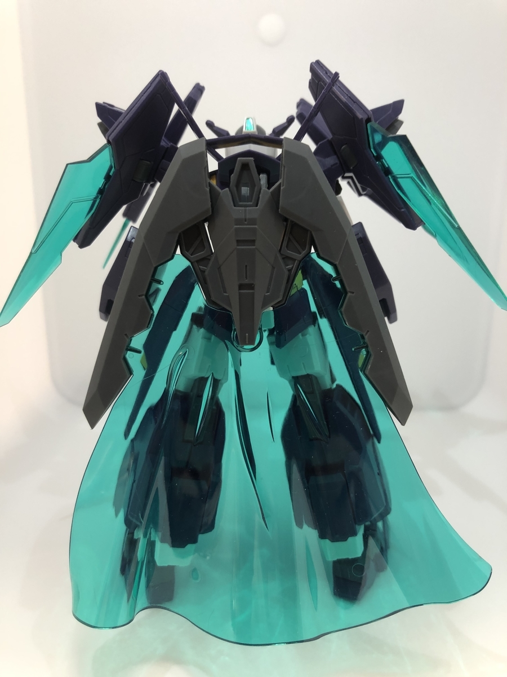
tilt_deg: -17.6
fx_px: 547
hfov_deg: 49.7
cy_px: 338
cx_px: 254
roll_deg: -1.1
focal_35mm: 28
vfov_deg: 63.4
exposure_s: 1/24
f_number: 1.8
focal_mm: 3.99
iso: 40
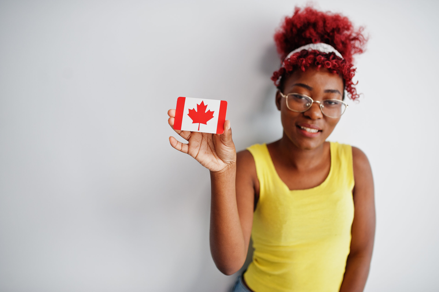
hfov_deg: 54.5
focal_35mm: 35
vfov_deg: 37.8
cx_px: 220
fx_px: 426
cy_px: 146
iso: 500
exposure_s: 1/400
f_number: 2.2
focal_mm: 35
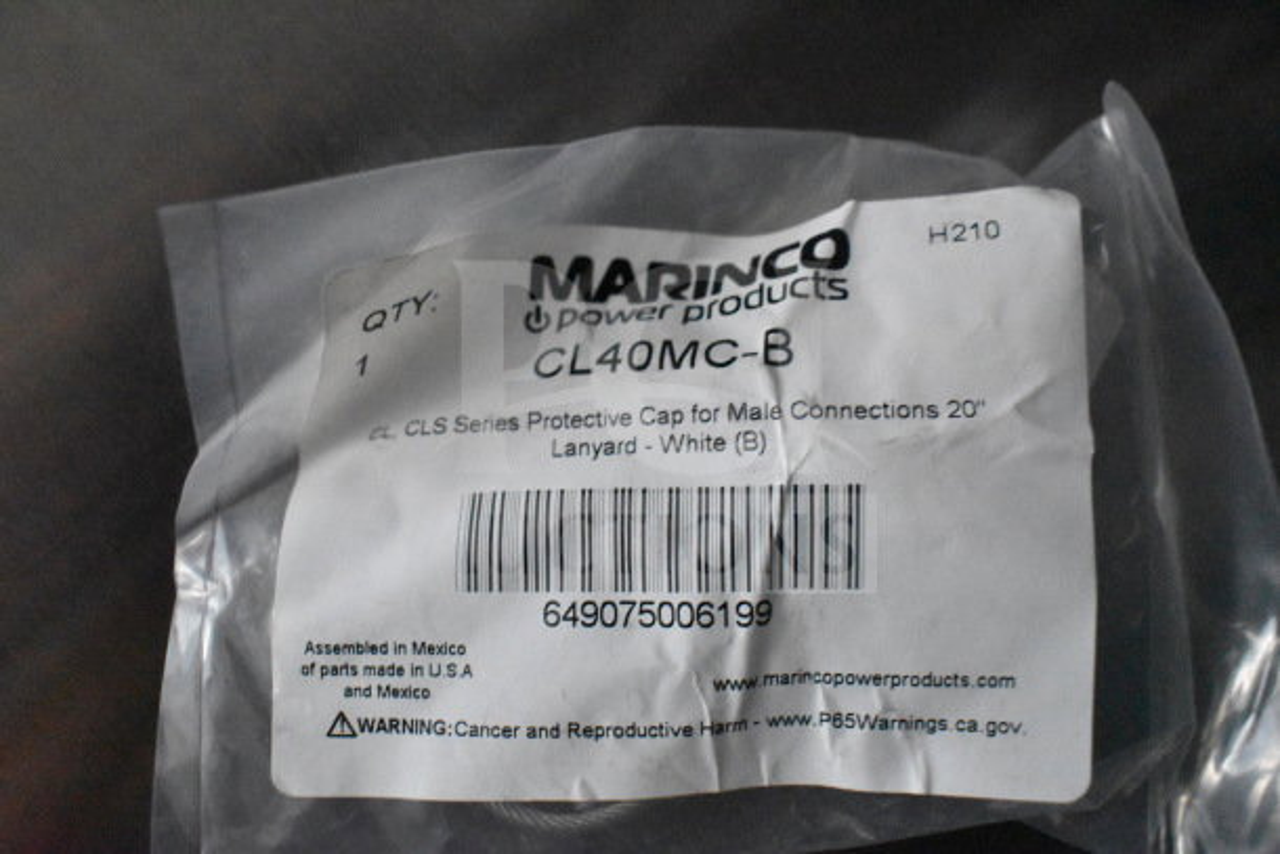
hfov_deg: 53.1
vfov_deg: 36.9
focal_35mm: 36
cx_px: 640
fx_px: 1280
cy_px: 427
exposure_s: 1/40
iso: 14400
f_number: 3.8
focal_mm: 24
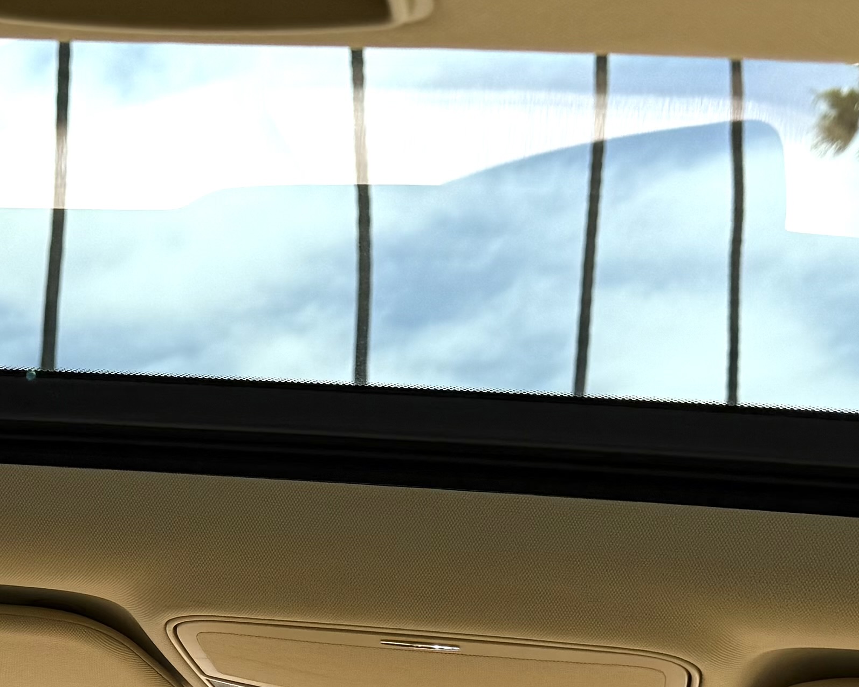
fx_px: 2135
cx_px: 245
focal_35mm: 84
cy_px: 894
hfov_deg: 22.6
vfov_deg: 17.2
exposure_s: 1/1410
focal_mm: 6.76
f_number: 1.78
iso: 80
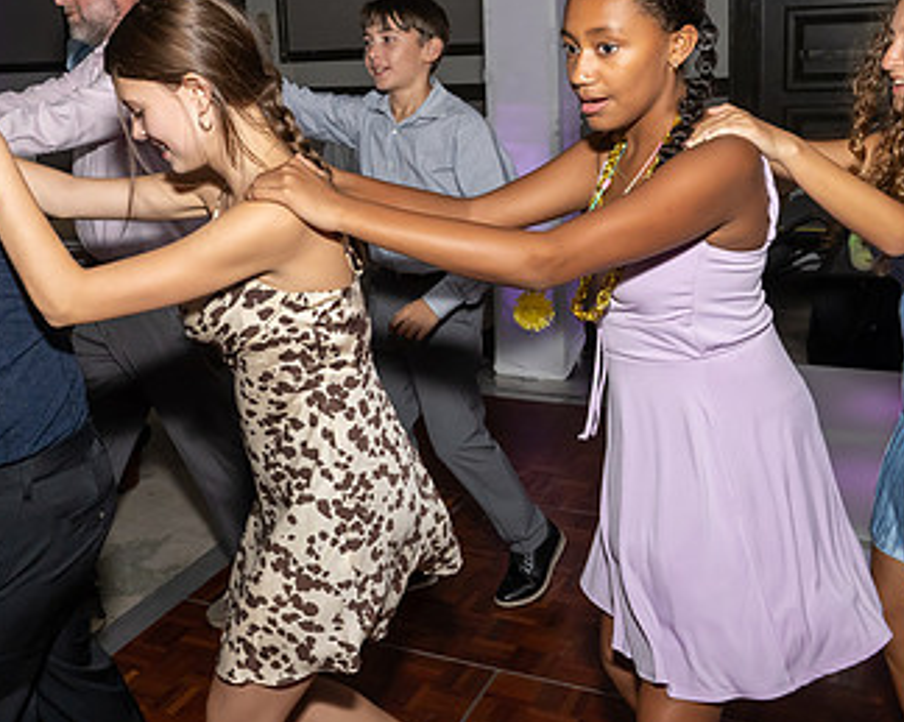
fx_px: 1123
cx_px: 346
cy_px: 244
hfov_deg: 43.5
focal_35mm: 42
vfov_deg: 35.3
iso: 1000
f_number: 8
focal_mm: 17
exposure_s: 1/250
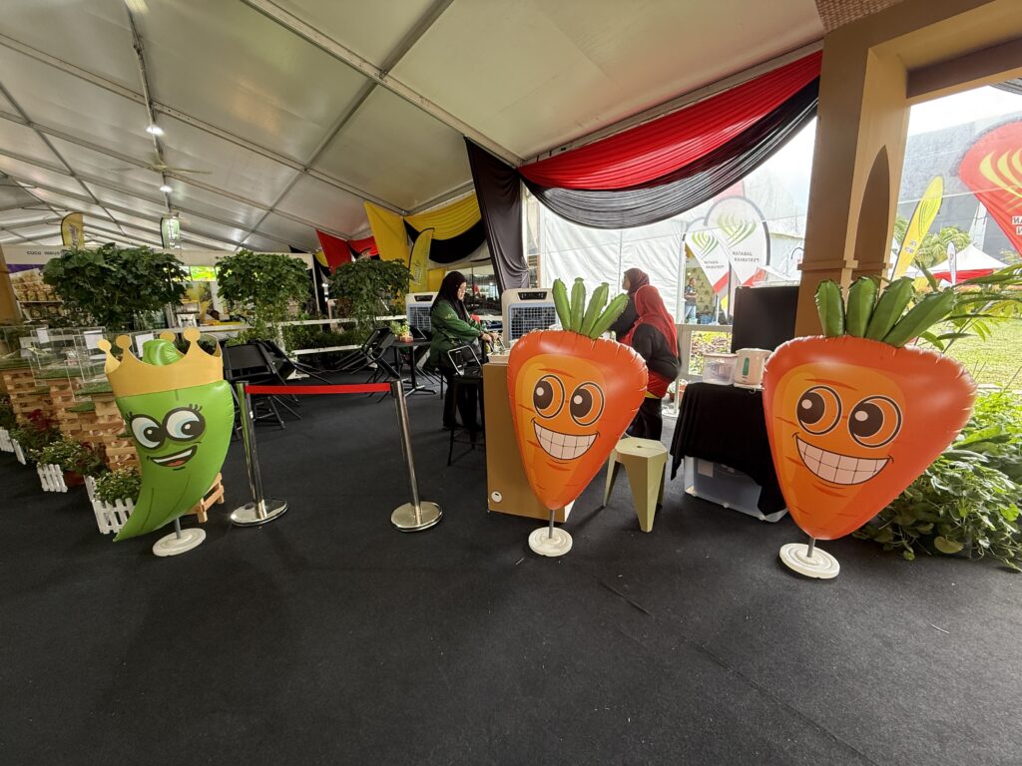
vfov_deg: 85.7
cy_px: 383
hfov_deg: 102.1
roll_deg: +2.7
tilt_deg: -11.8
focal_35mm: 14
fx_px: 413
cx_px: 511
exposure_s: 1/99
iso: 160
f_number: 2.2
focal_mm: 2.22
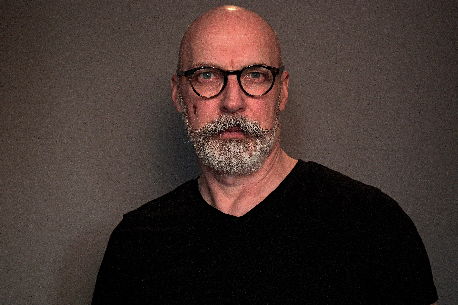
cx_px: 229
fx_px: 763
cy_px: 152
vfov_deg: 22.6
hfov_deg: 33.4
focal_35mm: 60
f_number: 9
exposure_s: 1/100
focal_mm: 60
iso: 640
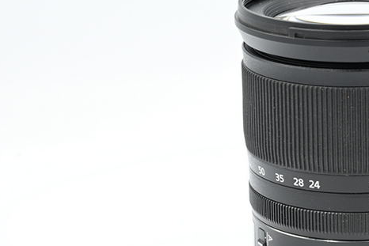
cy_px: 146
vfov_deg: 8.8
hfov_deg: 13.0
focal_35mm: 156
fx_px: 1599
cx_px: 366
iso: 200
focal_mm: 75
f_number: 14
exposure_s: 1/15
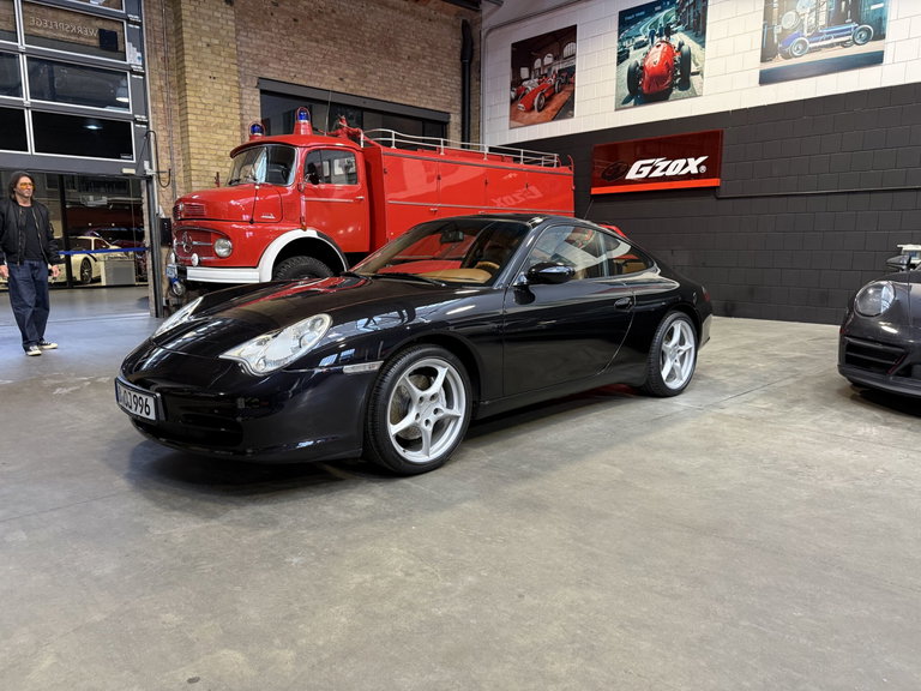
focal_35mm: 24
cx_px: 460
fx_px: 639
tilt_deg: -8.7
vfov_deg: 56.8
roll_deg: +0.5
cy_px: 346
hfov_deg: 71.6
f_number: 1.78
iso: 400
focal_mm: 6.76
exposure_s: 1/50
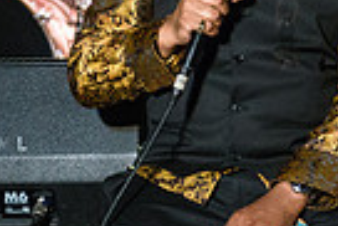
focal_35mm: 299
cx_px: 286
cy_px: 26
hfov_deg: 6.9
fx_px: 2810
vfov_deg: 4.6
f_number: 2.8
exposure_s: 1/320
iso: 4000
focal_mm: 70
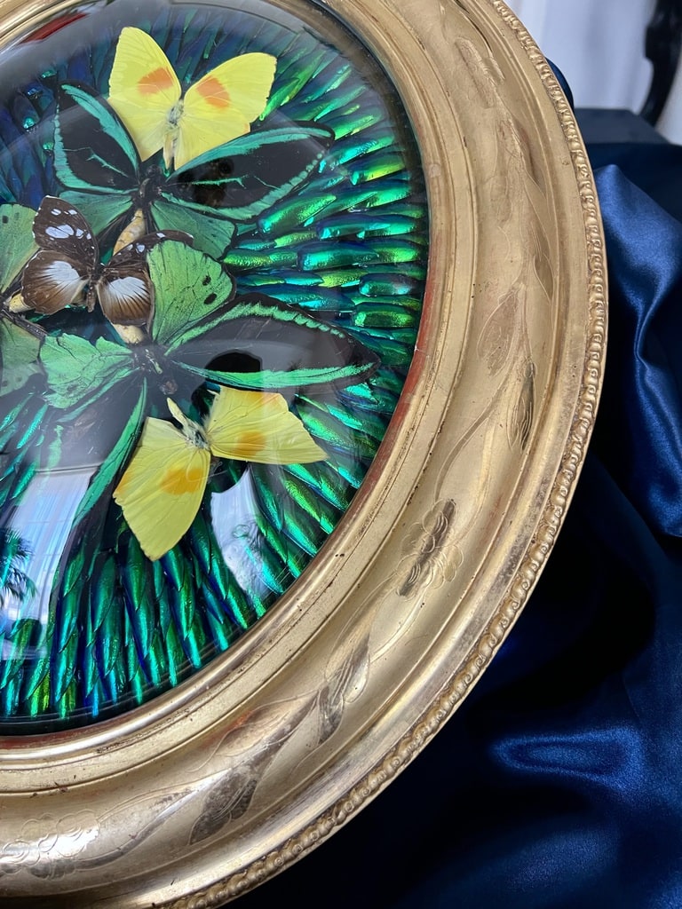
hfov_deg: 53.1
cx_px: 341
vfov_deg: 67.3
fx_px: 683
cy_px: 454
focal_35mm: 26
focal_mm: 5.7
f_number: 1.5
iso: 250
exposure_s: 1/60
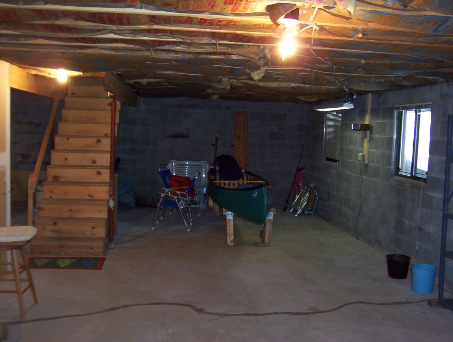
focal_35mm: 36
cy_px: 171
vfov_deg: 39.8
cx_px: 226
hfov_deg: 51.3
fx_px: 472
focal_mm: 5.54
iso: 140
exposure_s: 1/30
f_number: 2.76
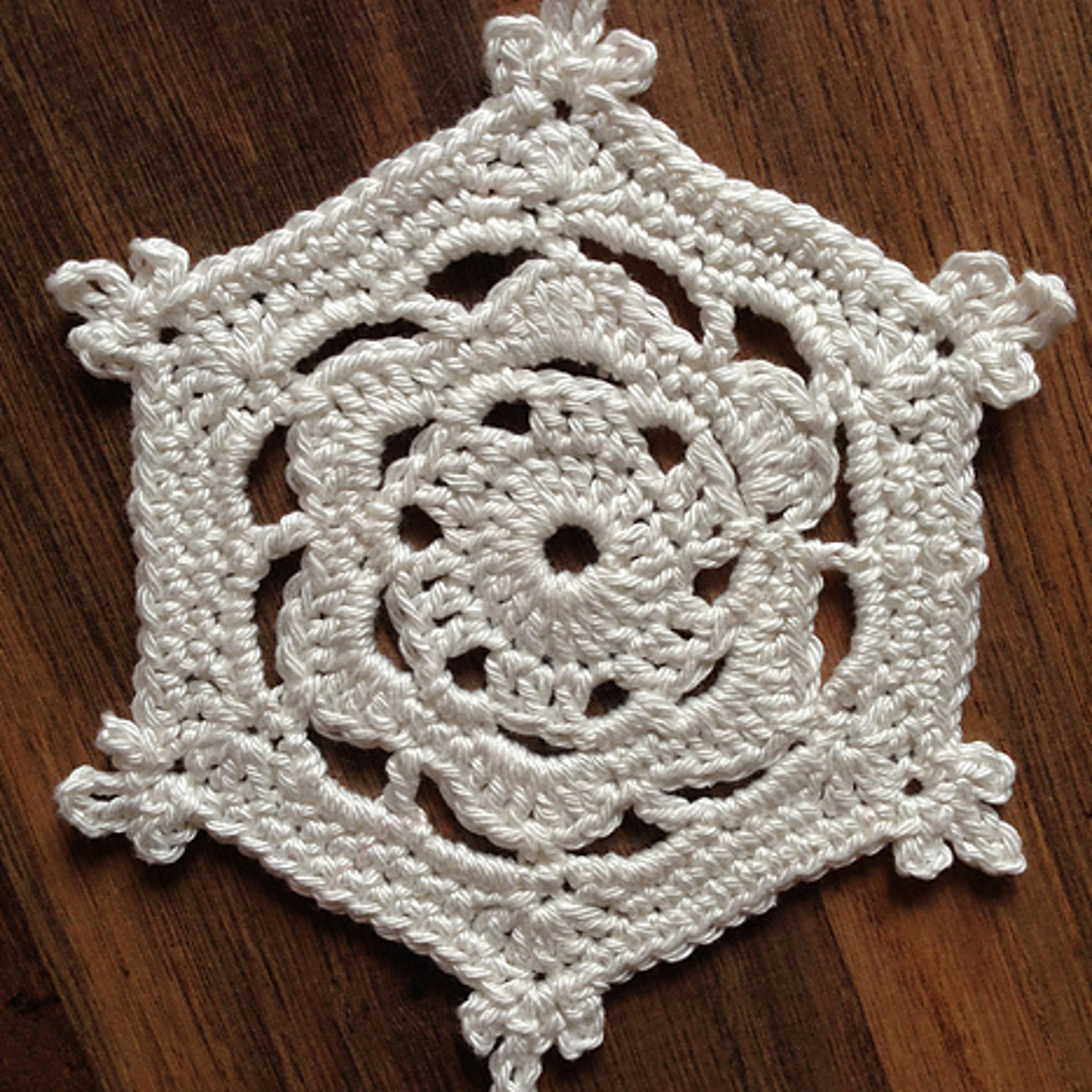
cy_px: 517
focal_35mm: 40
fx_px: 1428
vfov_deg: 41.8
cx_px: 557
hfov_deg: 41.9
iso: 50
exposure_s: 1/30
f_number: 2.4
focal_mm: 4.12
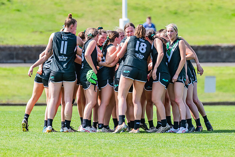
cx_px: 129
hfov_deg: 3.3
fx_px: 4133
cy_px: 54
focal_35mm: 633
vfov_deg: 2.2
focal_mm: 420
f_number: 6.3
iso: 800
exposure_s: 1/1600
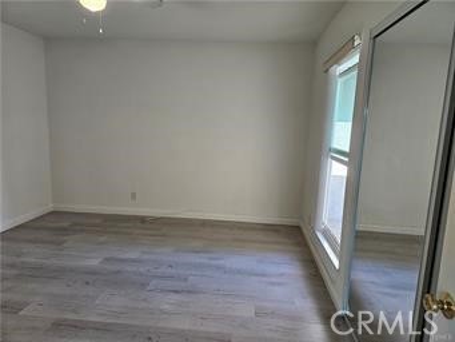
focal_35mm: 23
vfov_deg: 58.9
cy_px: 171
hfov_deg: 73.9
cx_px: 228
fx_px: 302
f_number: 1.8
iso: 160
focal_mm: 5.4
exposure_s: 1/120
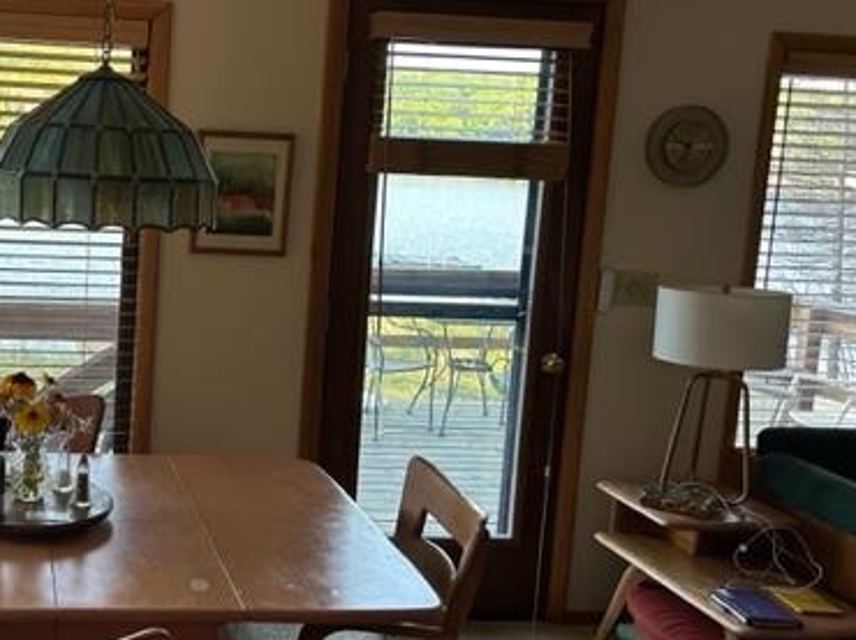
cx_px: 125
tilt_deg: -7.0
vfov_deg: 32.1
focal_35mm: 45
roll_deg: -3.4
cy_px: 291
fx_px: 1112
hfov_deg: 39.7
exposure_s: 1/120
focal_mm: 5.7
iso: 100
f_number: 1.5
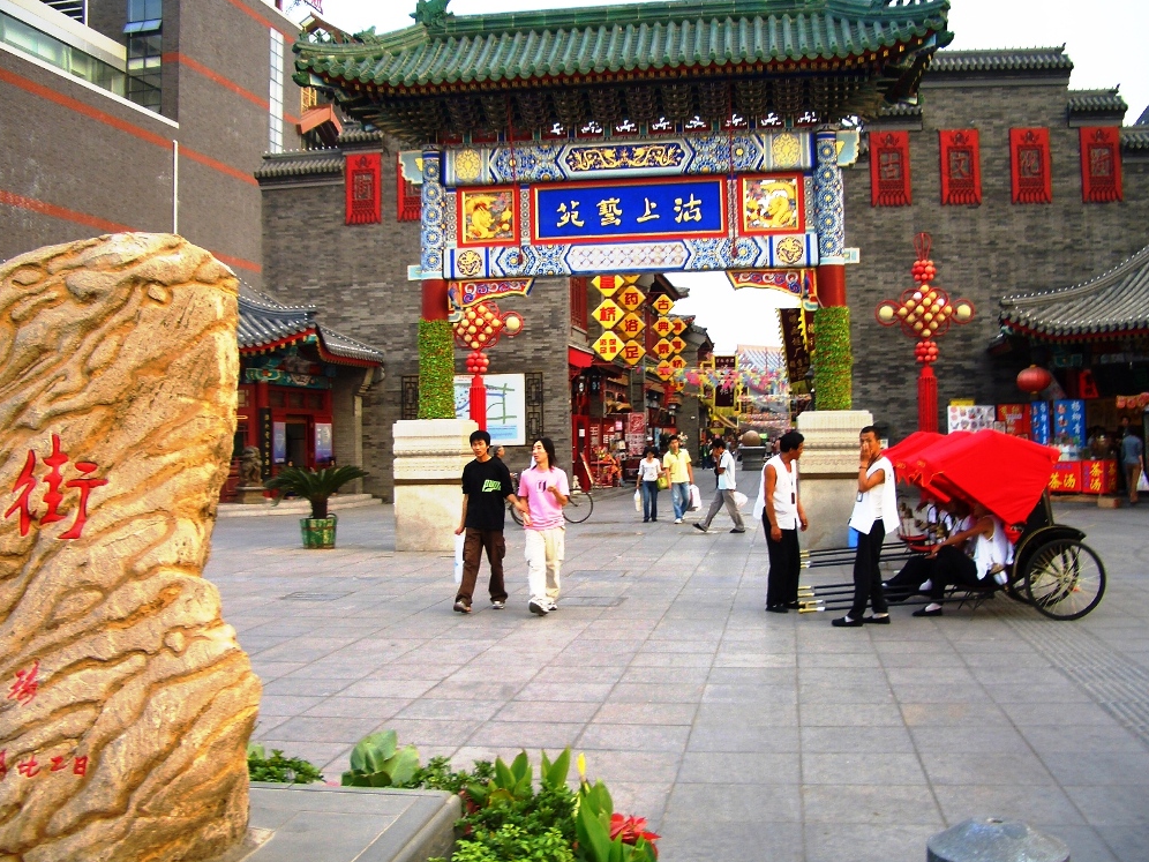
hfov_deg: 51.4
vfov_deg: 39.7
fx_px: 1195
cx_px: 579
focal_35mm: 36
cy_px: 425
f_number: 2.6
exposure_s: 1/100
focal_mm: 5.8
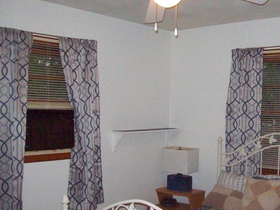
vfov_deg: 29.7
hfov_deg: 38.6
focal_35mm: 49
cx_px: 179
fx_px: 396
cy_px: 109
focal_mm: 6
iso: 800
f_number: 2.7
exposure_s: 1/128
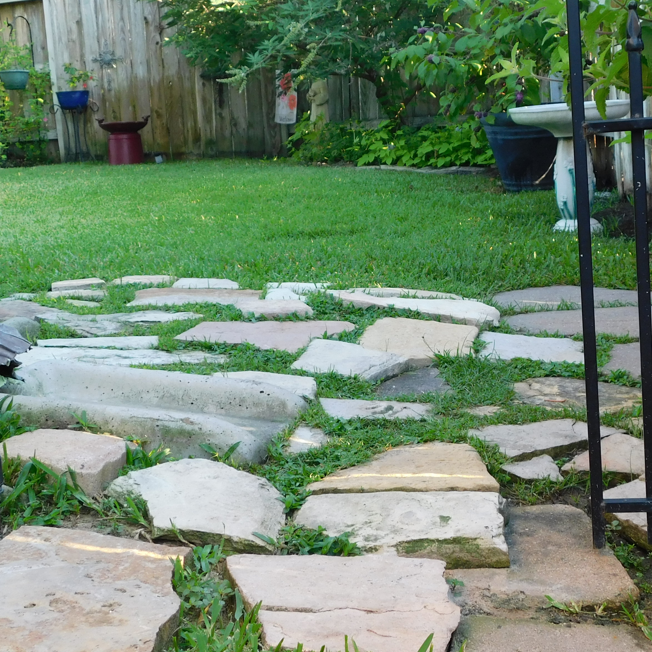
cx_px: 418
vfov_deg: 32.7
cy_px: 283
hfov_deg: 32.6
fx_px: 1108
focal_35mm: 52
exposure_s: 1/80
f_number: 3.2
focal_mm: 5.3
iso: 125
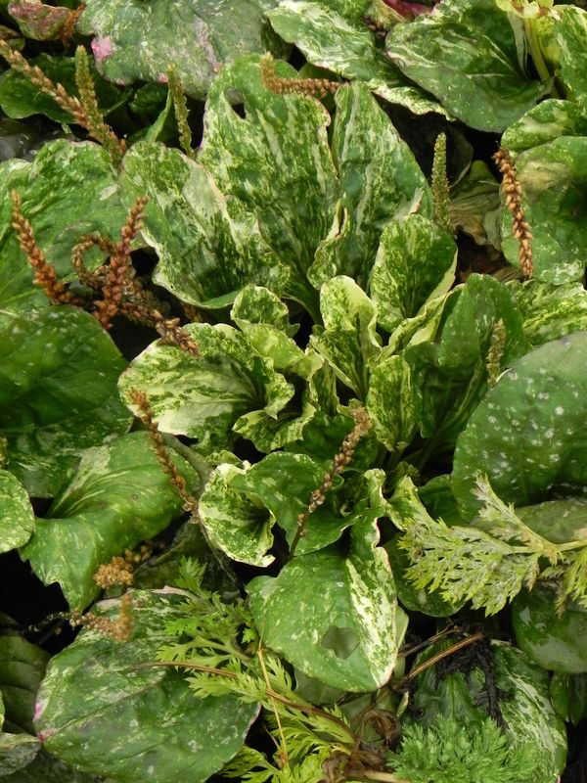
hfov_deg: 10.3
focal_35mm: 144
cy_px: 392
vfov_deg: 13.7
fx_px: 3256
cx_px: 294
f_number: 5
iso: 160
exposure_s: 1/80
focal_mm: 25.7
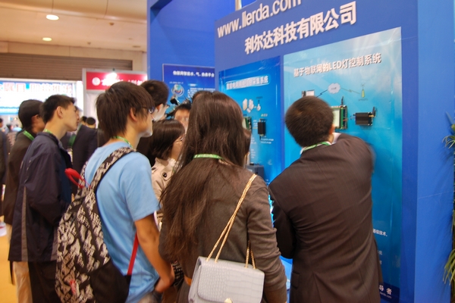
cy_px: 152
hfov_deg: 41.1
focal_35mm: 48
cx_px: 228
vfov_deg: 28.1
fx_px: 607
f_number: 2.8
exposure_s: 1/8
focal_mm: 32
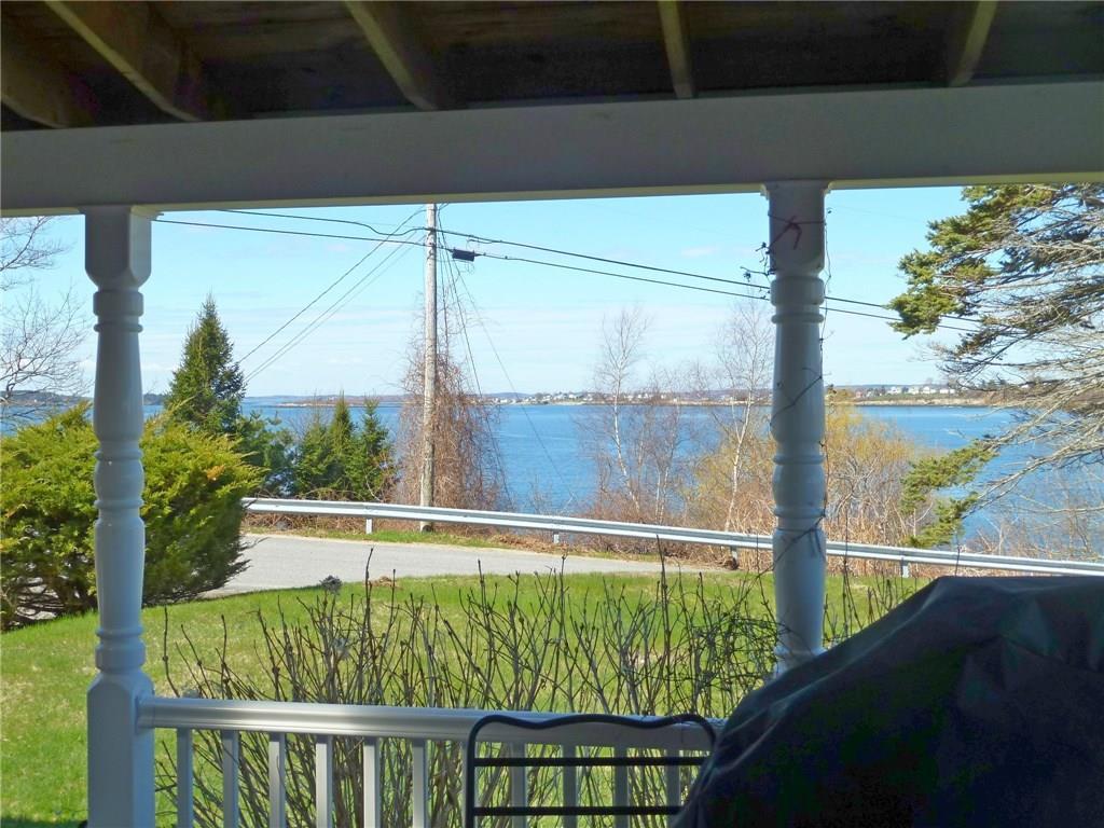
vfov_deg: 36.0
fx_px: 1276
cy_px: 414
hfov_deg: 46.8
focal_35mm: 40
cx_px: 552
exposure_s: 1/400
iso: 80
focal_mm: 6.5
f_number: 4
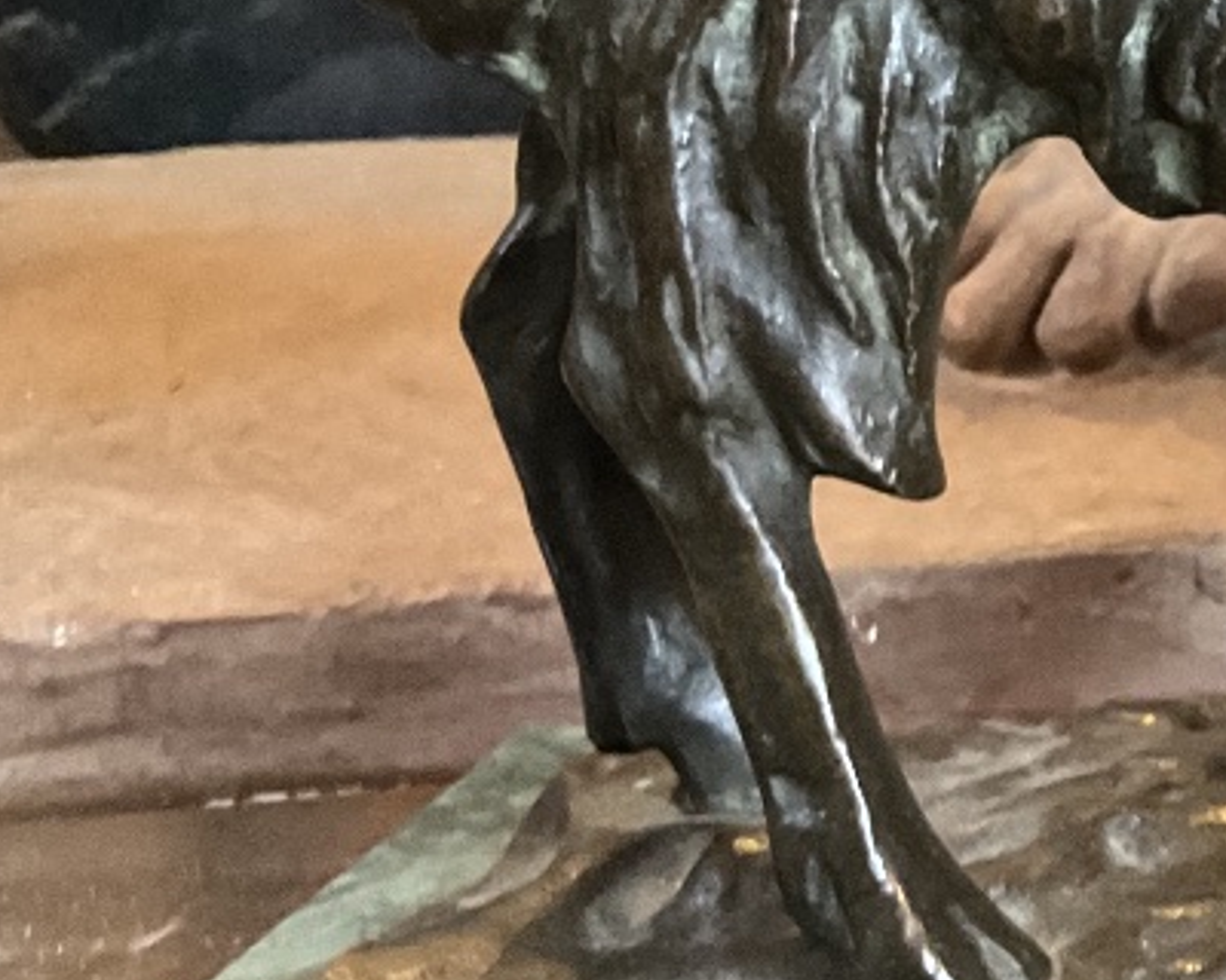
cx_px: 1824
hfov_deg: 19.6
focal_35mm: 85
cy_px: 46
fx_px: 3084
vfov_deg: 17.7
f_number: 1.8
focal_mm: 3
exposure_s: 1/25
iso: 500
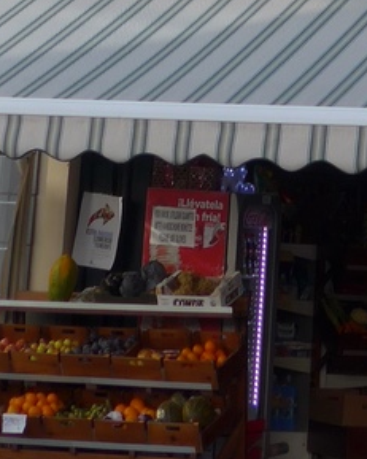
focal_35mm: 162
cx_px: 319
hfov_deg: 9.5
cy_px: -436
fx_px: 2201
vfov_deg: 10.9
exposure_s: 1/500
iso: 80
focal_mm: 7.5
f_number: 2.8
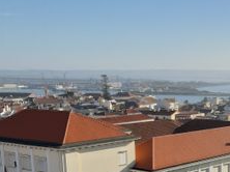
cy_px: 164
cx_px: 260
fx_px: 485
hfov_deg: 24.7
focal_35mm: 73
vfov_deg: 19.6
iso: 40
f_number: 1.7
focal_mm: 3.93
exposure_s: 1/1618
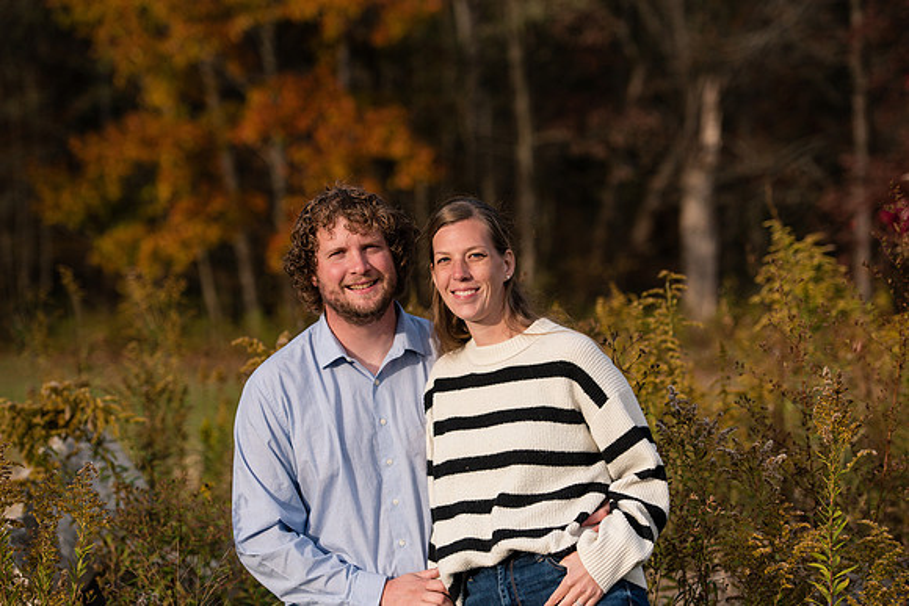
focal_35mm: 100
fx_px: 2525
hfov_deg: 20.4
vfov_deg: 13.7
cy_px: 303
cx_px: 454
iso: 400
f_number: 3.5
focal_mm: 100
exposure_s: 1/3200
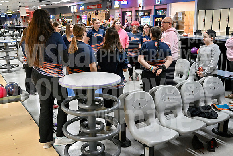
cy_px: 78
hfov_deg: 53.1
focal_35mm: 36
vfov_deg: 36.9
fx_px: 233
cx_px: 116
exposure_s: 1/400
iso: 8000
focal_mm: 24
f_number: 2.8
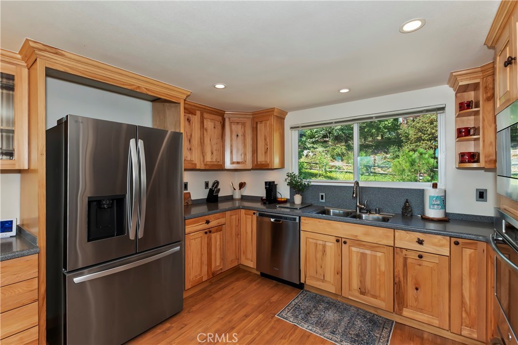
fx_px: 216
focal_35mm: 15
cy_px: 172
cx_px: 259
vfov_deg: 77.3
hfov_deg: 100.4
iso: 400
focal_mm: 10
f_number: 8
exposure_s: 1/30
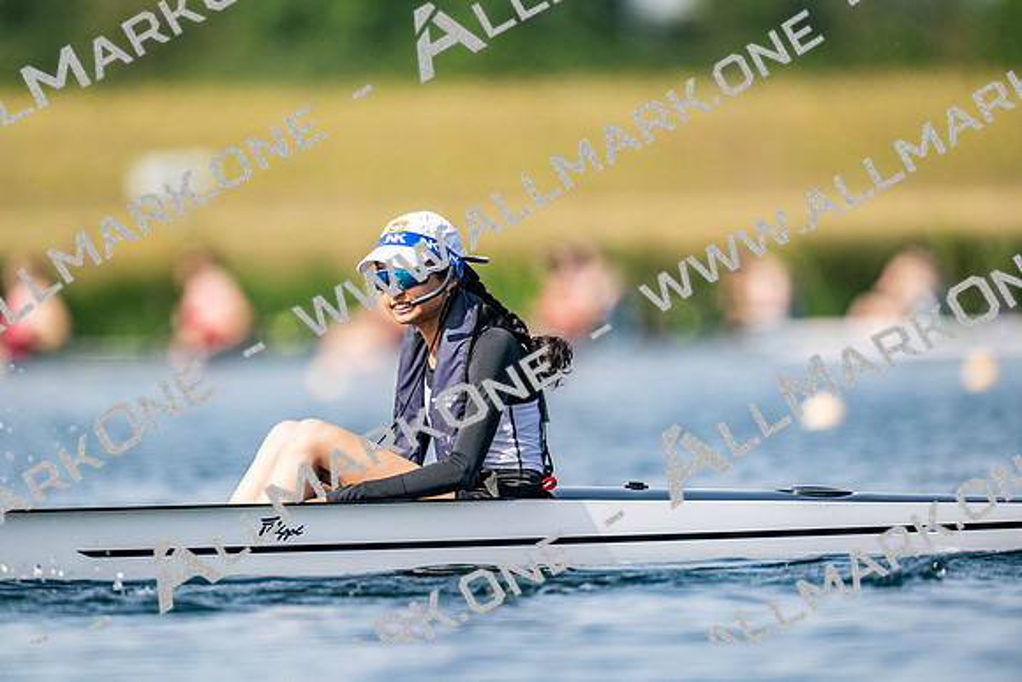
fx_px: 17037
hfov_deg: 3.4
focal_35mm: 600
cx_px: 511
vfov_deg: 2.3
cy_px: 341
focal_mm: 600
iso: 180
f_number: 4
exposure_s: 1/2500
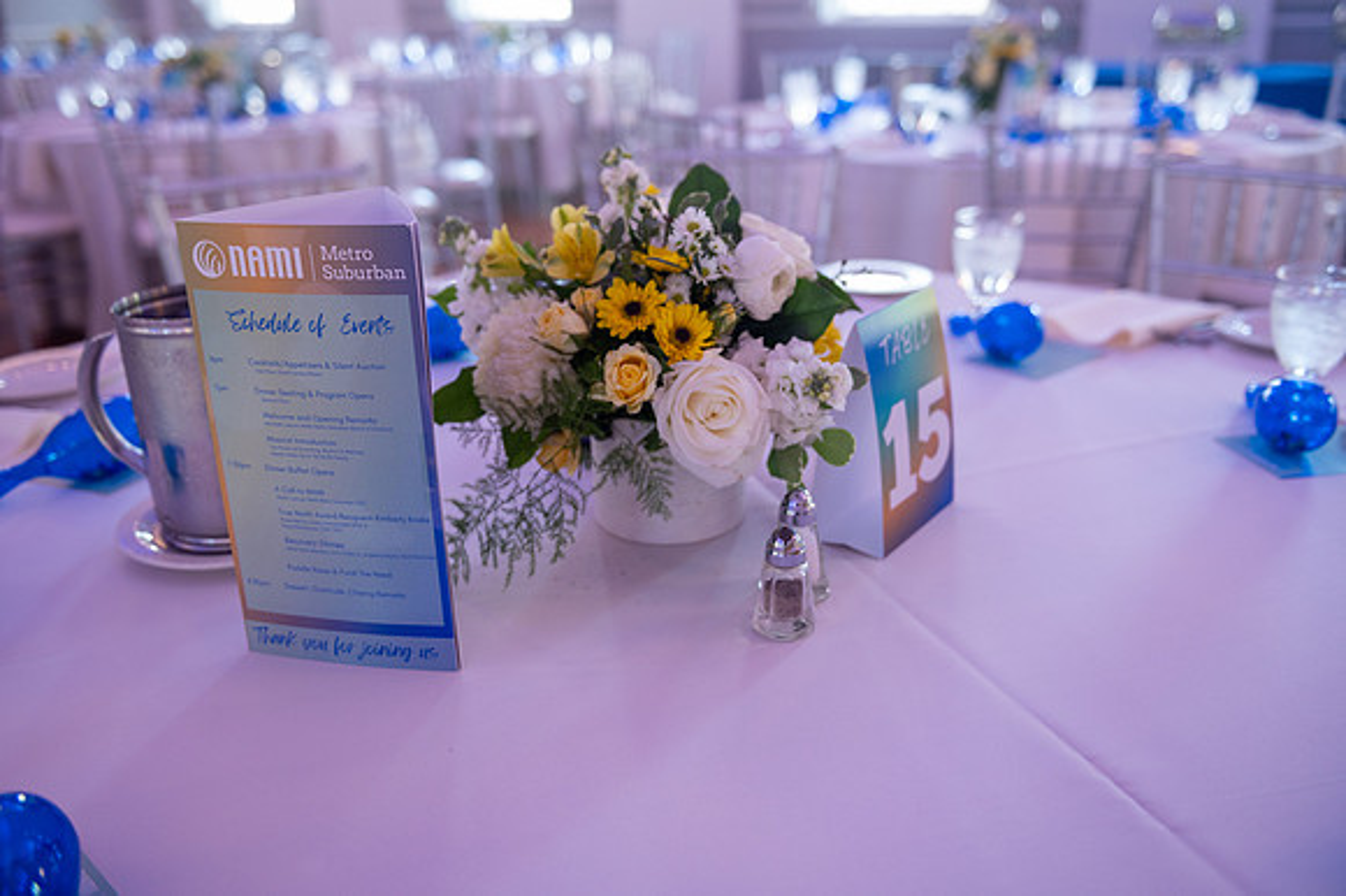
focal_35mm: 32
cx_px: 673
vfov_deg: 41.1
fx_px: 1196
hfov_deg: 58.7
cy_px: 448
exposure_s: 1/80
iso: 1000
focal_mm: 32
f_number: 3.2
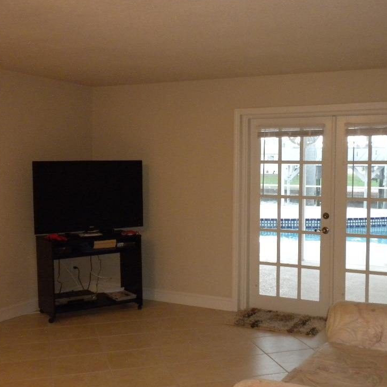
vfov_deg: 36.8
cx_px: 222
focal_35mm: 46
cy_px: 200
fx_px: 582
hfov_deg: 36.7
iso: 400
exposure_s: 1/30
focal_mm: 6.6
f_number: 3.5
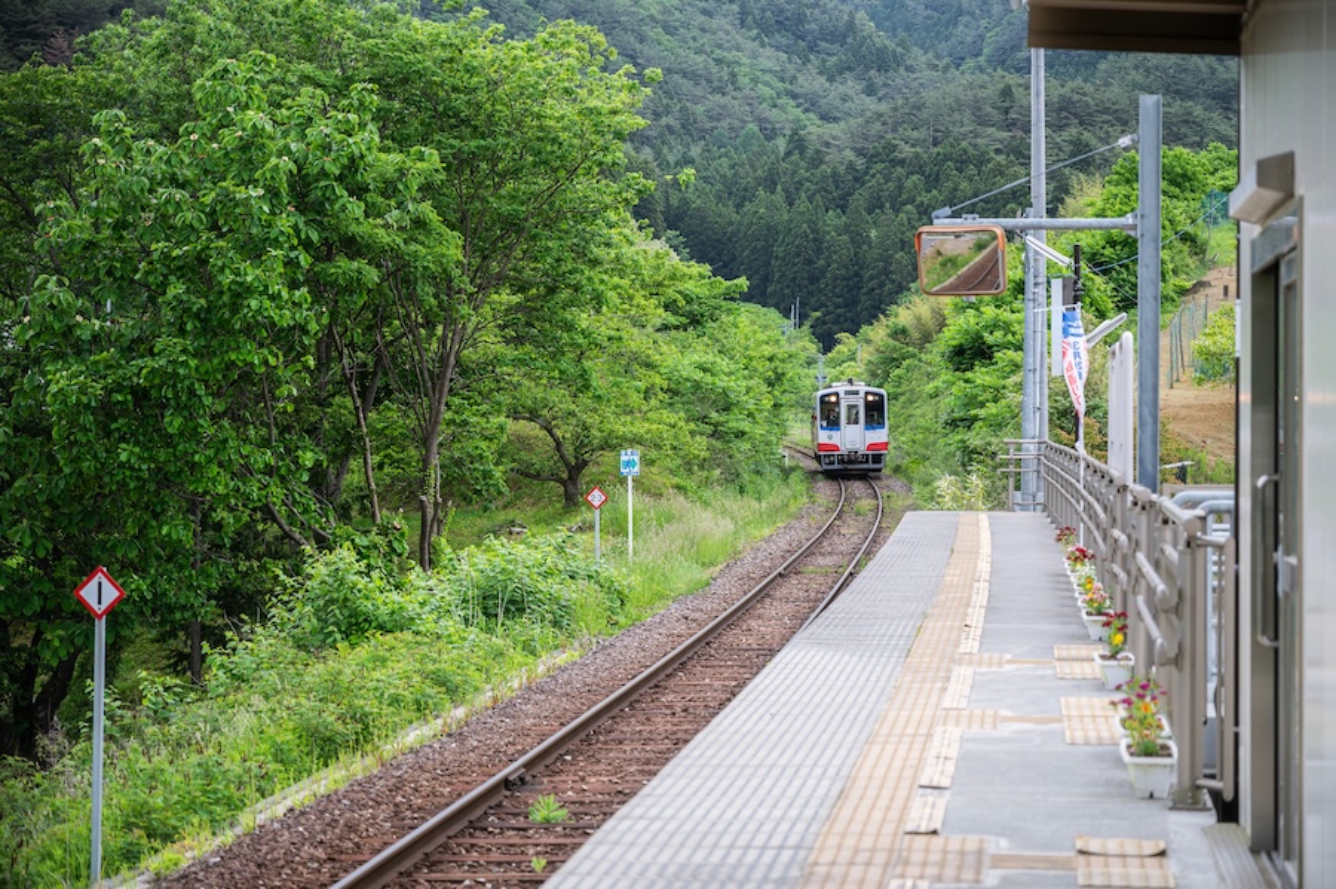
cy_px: 444
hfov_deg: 28.9
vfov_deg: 19.4
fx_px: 2596
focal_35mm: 70
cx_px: 668
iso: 100
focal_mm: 70
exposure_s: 1/400
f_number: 4
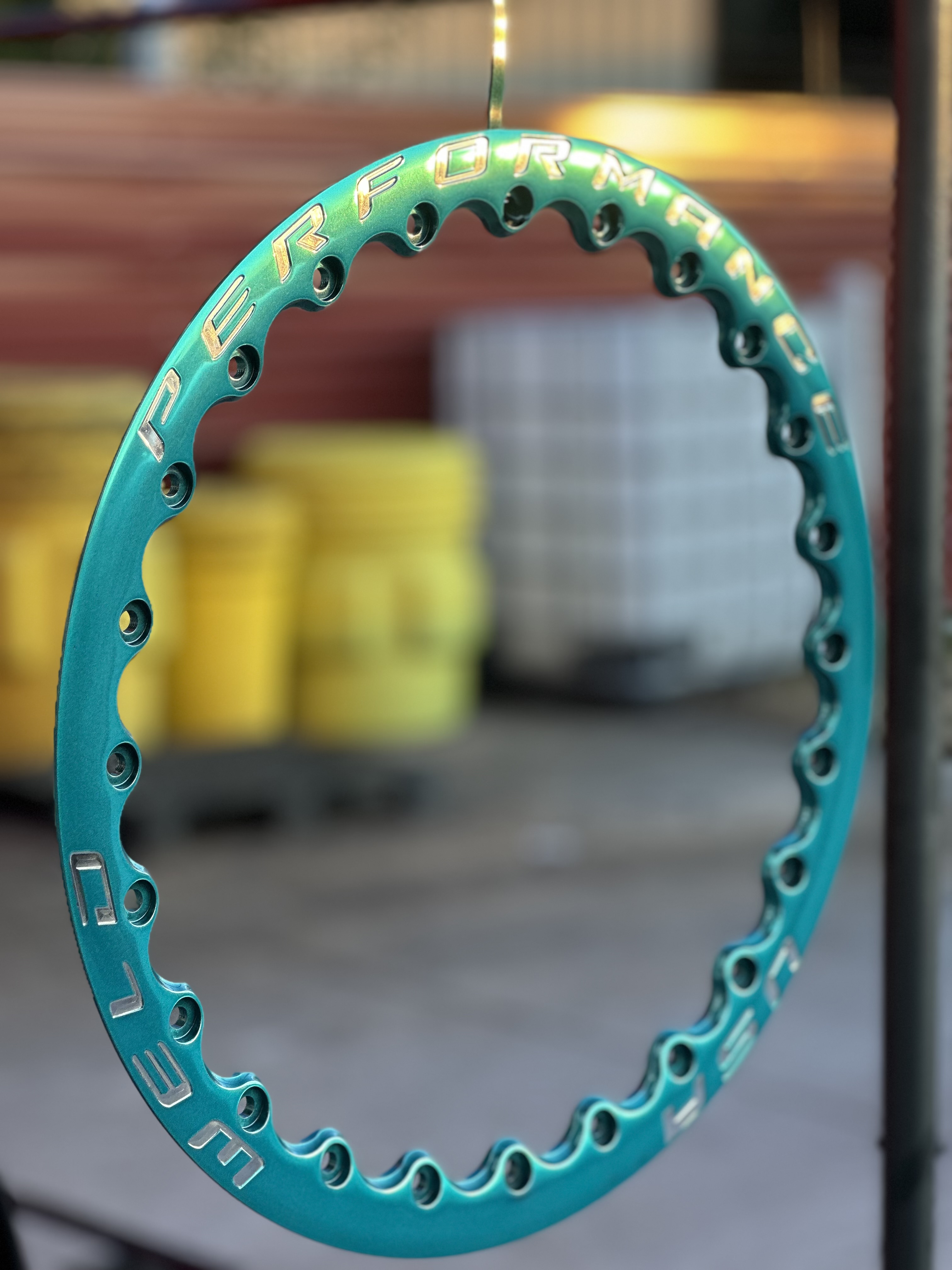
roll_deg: +0.2
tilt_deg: -6.7
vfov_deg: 25.3
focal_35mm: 77
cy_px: 635
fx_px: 2824
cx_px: 476
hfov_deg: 19.1
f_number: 2.8
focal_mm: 9
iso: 40
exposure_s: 1/120
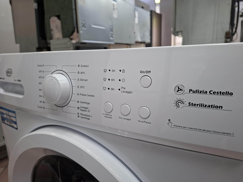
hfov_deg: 73.9
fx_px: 161
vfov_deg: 58.9
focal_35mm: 23
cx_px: 122
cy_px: 91
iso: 320
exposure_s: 1/100
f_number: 1.8
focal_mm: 5.54
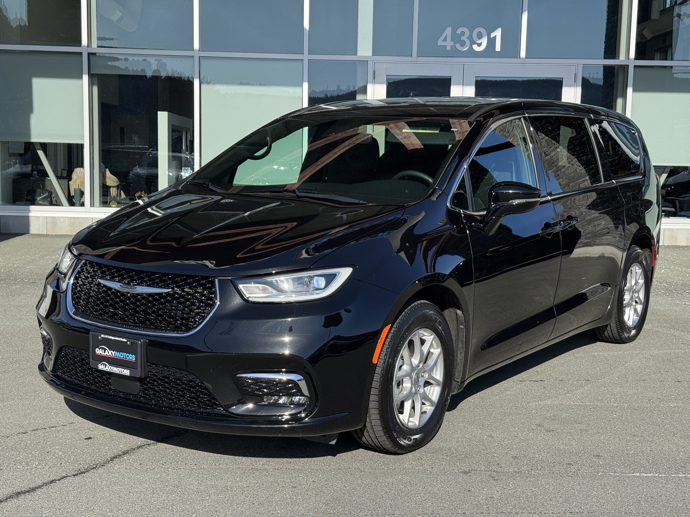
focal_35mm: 48
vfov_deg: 30.3
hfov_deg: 39.7
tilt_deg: -5.2
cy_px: 258
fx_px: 957
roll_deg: -1.3
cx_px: 345
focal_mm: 6.76
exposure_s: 1/2513
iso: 64
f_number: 1.78
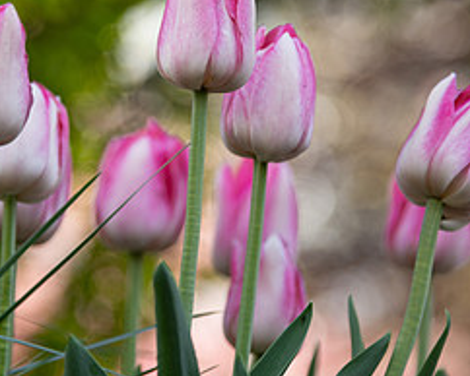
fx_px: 2910
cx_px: 200
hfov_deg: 9.2
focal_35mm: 209
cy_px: 134
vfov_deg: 7.4
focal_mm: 120
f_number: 4
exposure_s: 1/200
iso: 125
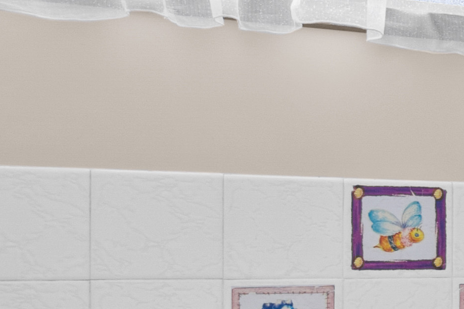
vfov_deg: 13.7
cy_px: 257
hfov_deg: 13.9
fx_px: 1276
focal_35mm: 99
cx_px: 1137
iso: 200
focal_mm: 10
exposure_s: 3.2
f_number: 8
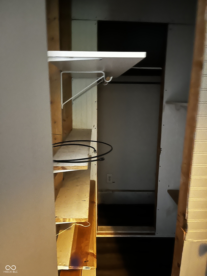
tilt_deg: -9.5
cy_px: 138
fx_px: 207
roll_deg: +0.1
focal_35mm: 26
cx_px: 104
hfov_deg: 53.1
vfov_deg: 67.3
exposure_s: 1/9
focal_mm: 5.1
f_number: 1.6
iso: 800
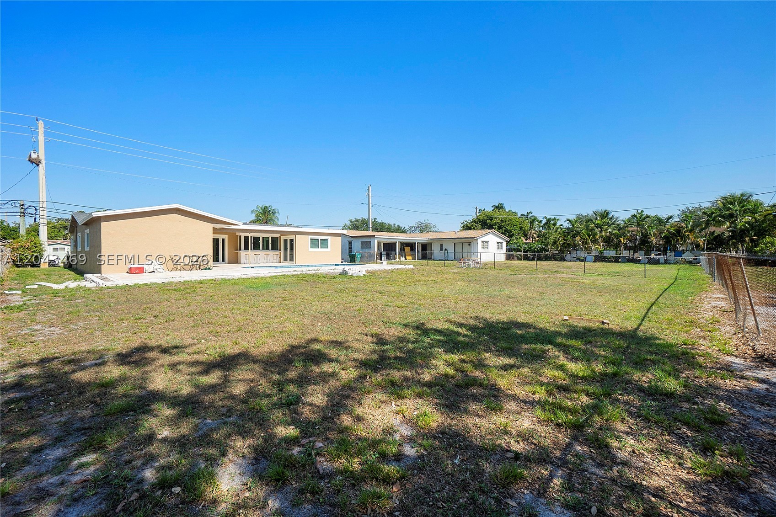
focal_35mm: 15
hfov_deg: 100.4
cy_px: 258
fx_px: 323
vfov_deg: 77.3
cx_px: 388
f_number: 10
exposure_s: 1/200
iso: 100
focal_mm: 10
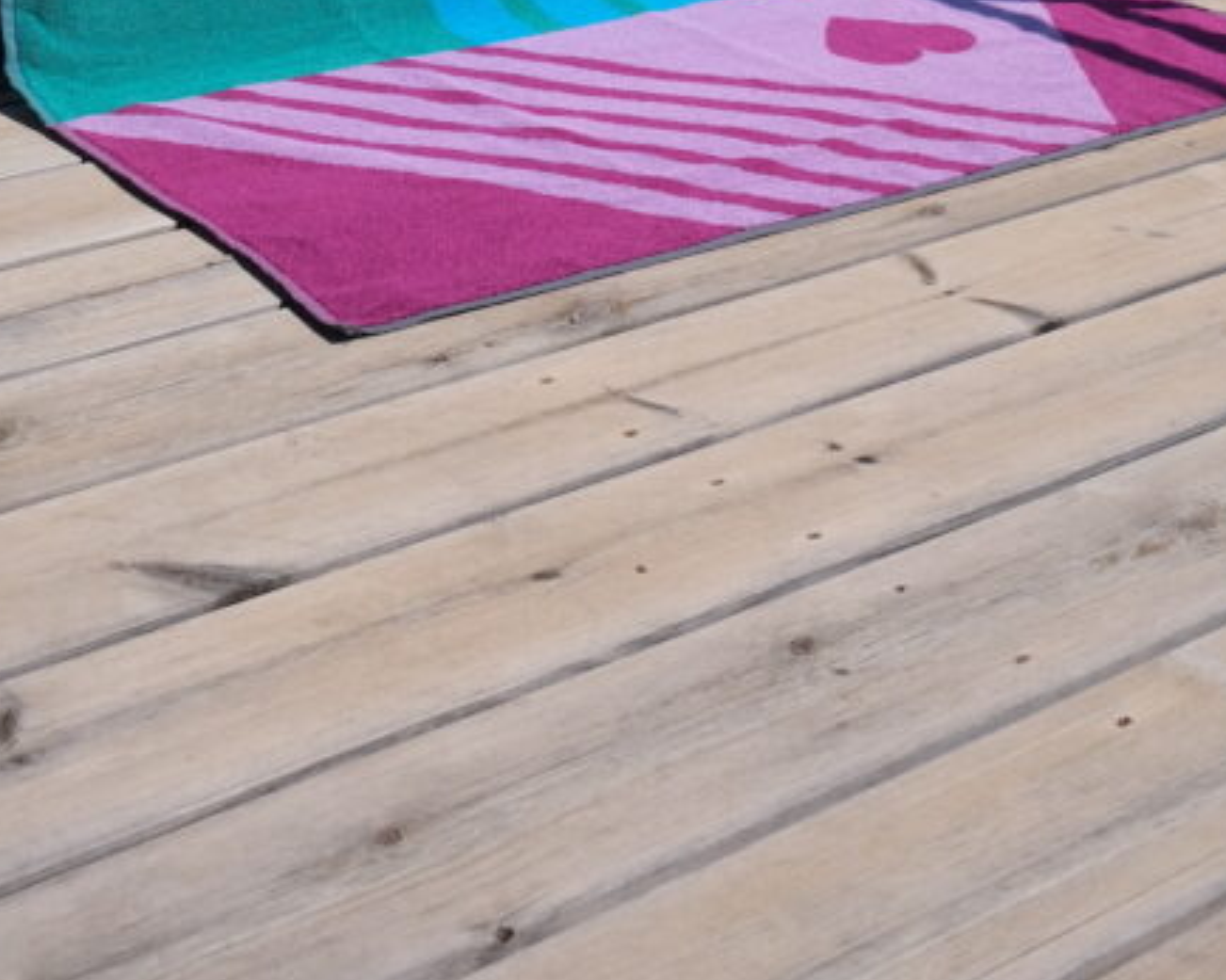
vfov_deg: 18.2
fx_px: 2576
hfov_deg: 26.8
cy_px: -648
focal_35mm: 71
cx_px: 692
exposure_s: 1/480
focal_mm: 18
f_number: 8
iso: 160
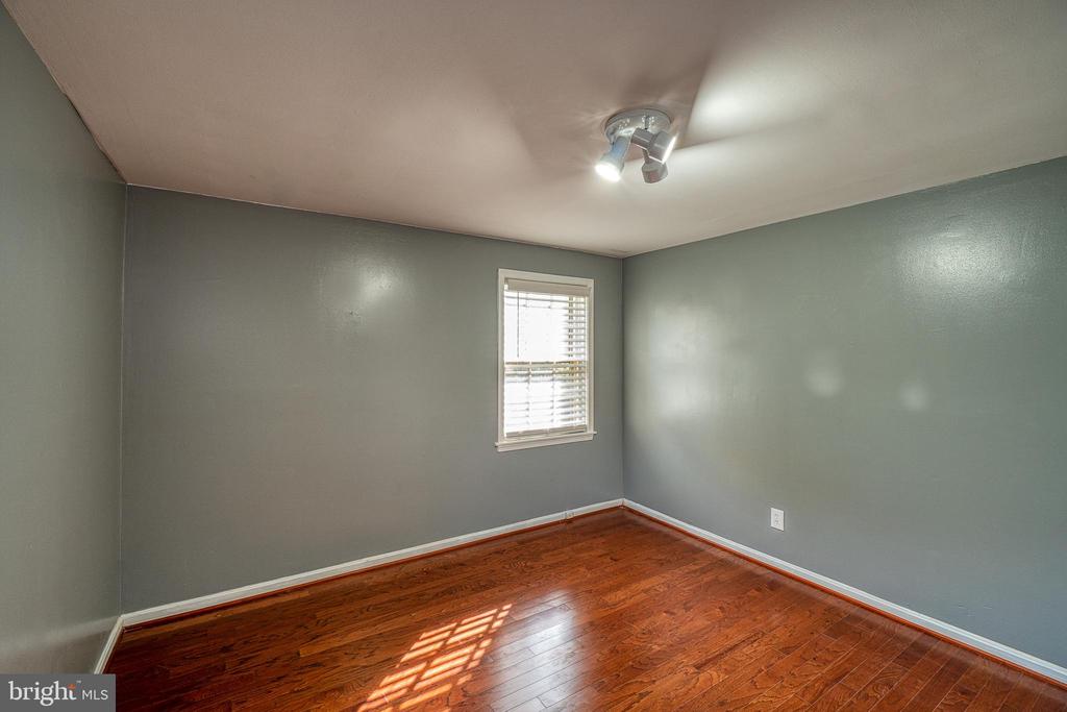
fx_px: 445
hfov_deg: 100.4
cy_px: 356
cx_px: 534
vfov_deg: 77.3
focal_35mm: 15
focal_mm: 10
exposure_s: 1/1.67
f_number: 11
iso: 100
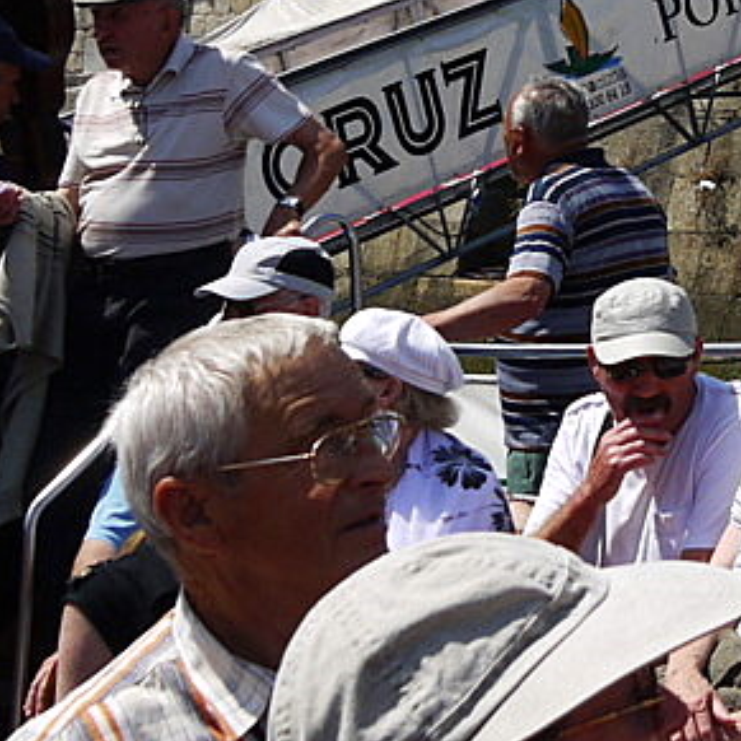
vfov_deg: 15.3
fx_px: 2640
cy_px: -173
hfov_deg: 14.8
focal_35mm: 109
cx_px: 1133
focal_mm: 14
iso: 100
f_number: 7.1
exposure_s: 1/200
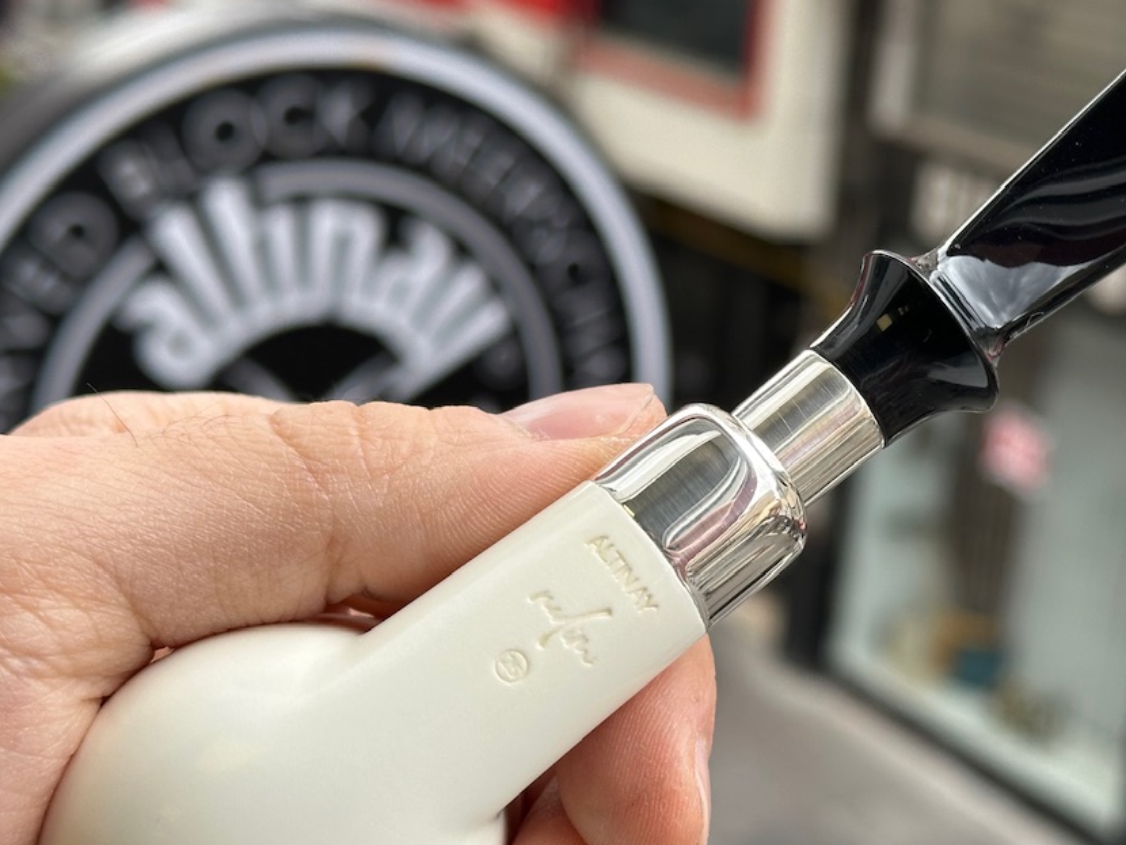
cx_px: 719
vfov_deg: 19.9
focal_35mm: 74
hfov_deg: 26.2
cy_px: 458
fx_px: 2408
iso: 64
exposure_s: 1/594
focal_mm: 6.86
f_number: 1.78
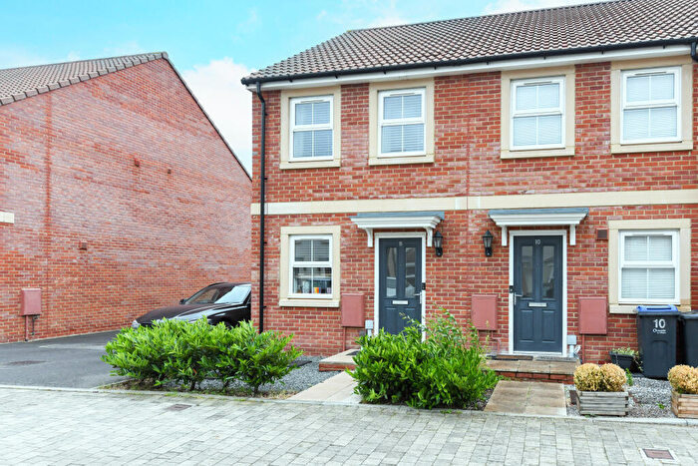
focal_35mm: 25
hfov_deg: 71.5
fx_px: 485
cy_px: 233
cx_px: 349
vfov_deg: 51.3
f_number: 6.3
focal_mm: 25
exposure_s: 1/1250
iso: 800
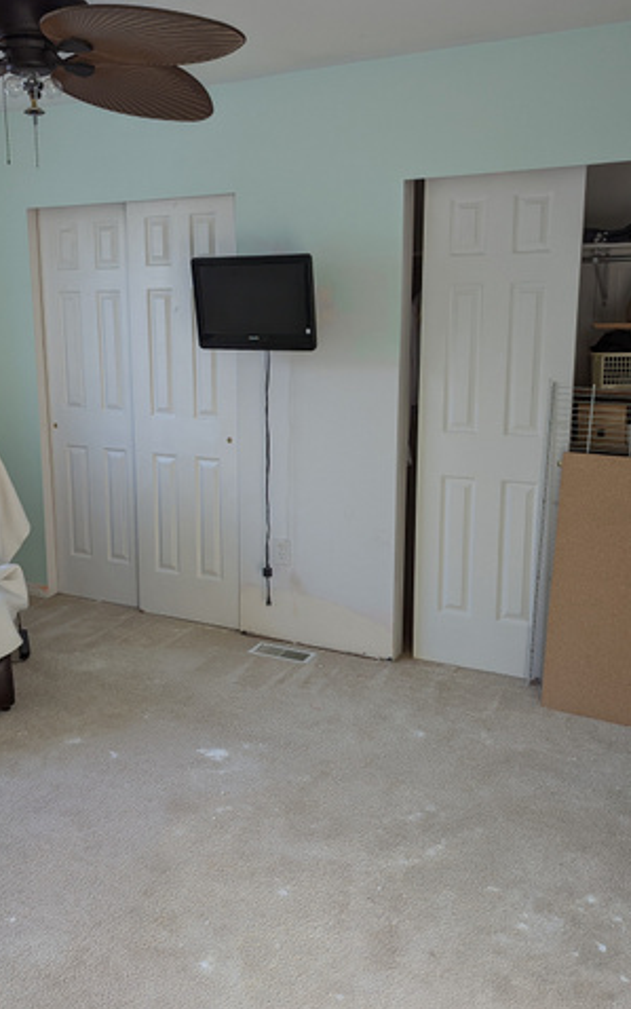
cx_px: 257
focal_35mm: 34
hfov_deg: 37.2
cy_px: 504
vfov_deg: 56.7
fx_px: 935
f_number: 1.85
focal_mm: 6.81
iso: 35
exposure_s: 1/70.2
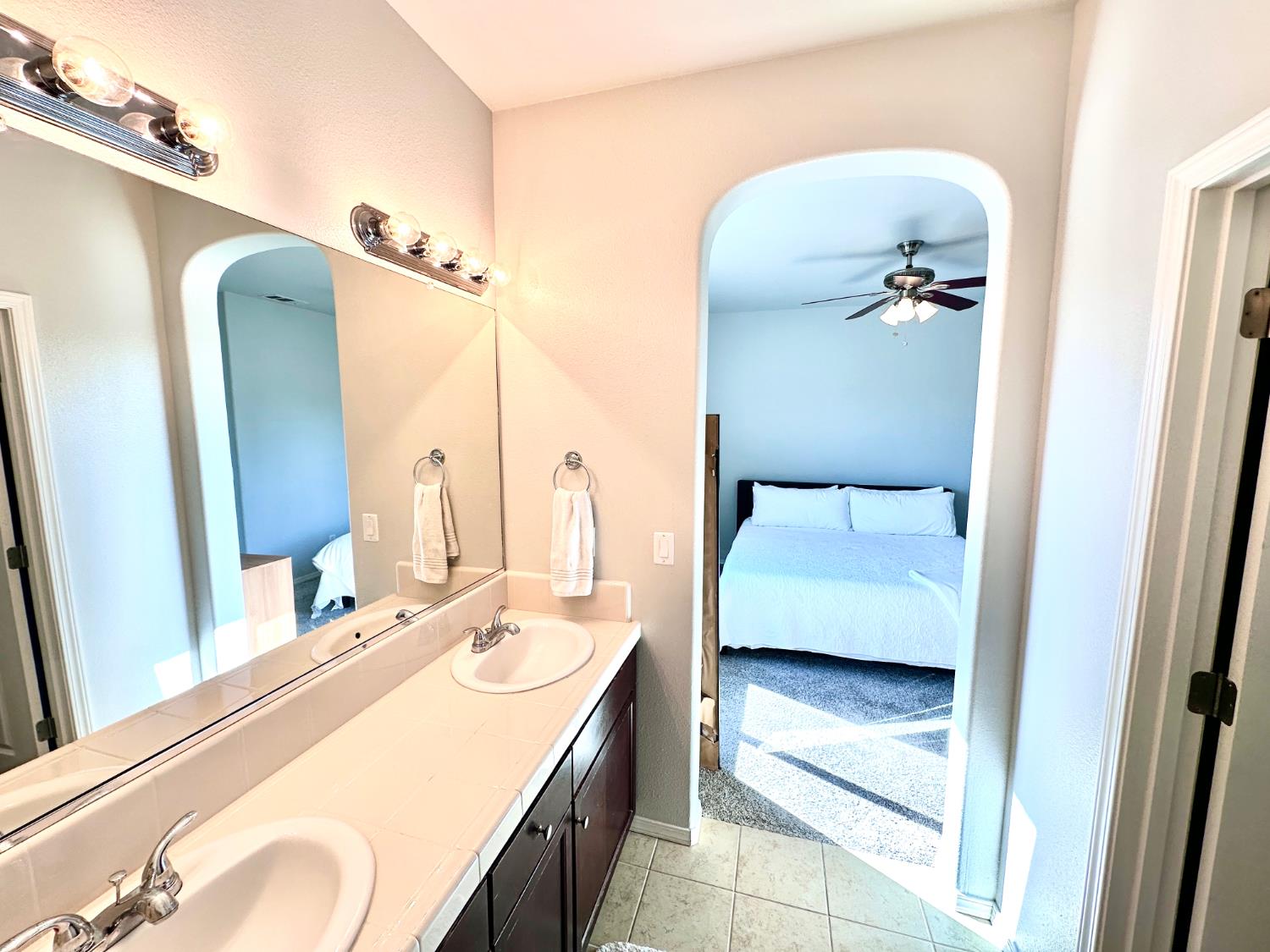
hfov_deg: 102.1
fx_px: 514
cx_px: 635
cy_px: 476
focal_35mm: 14
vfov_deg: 85.7
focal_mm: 2.22
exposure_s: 1/120
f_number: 2.2
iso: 50
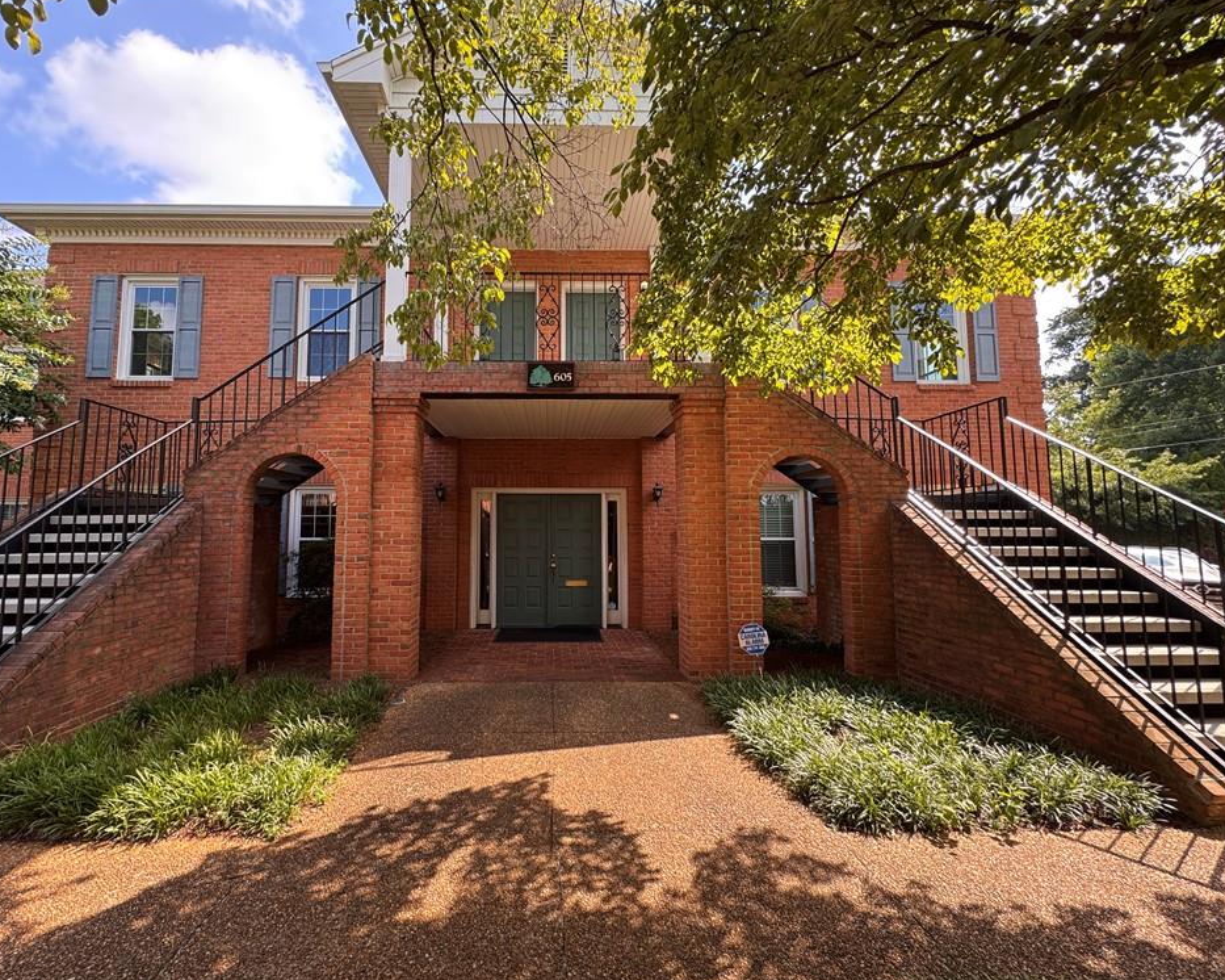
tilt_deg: +4.3
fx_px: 544
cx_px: 558
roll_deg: -0.2
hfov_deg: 96.6
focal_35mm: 15
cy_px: 491
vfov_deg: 84.0
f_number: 2.2
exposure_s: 1/126
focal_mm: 2.22
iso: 40
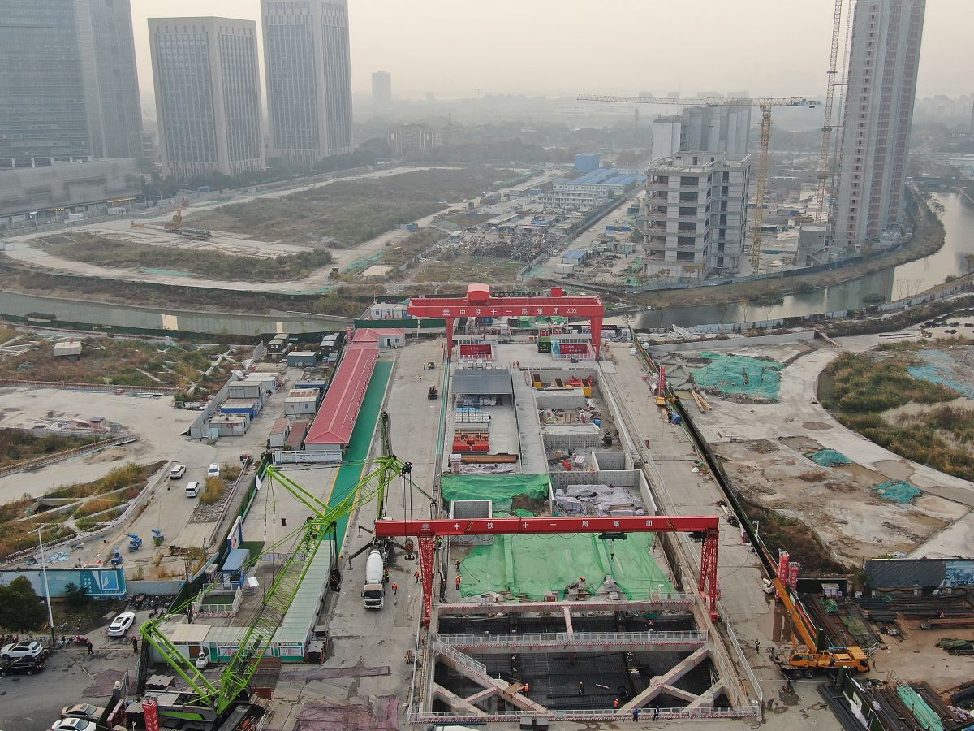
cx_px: 487
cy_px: 366
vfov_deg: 40.7
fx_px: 985
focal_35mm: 35
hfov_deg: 52.6
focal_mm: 5.94
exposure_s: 1/60
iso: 100
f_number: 3.3
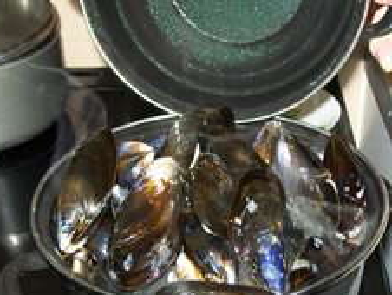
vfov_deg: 25.6
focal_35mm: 57
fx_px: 646
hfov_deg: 33.7
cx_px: 205
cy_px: 192
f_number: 2.7
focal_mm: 6
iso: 160
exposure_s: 1/60
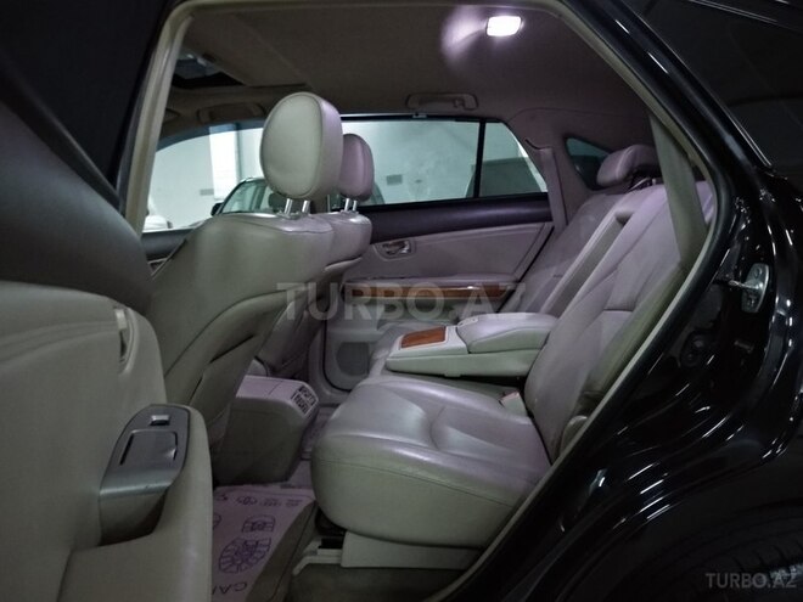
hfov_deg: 67.3
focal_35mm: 26
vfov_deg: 53.1
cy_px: 301
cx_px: 402
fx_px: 603
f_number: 2.2
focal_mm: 3.81
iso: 6400
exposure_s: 1/13
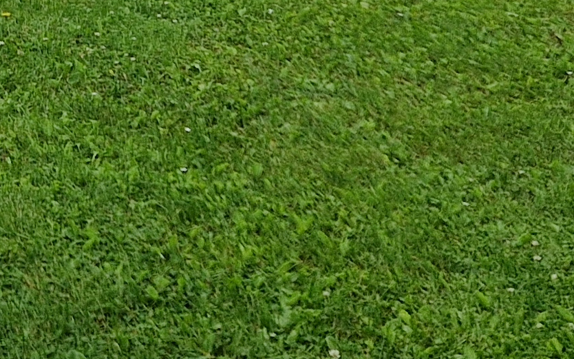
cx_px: -222
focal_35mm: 117
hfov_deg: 16.6
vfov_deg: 10.1
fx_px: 1830
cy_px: -420
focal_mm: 5.4
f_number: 1.8
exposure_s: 1/1840
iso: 50
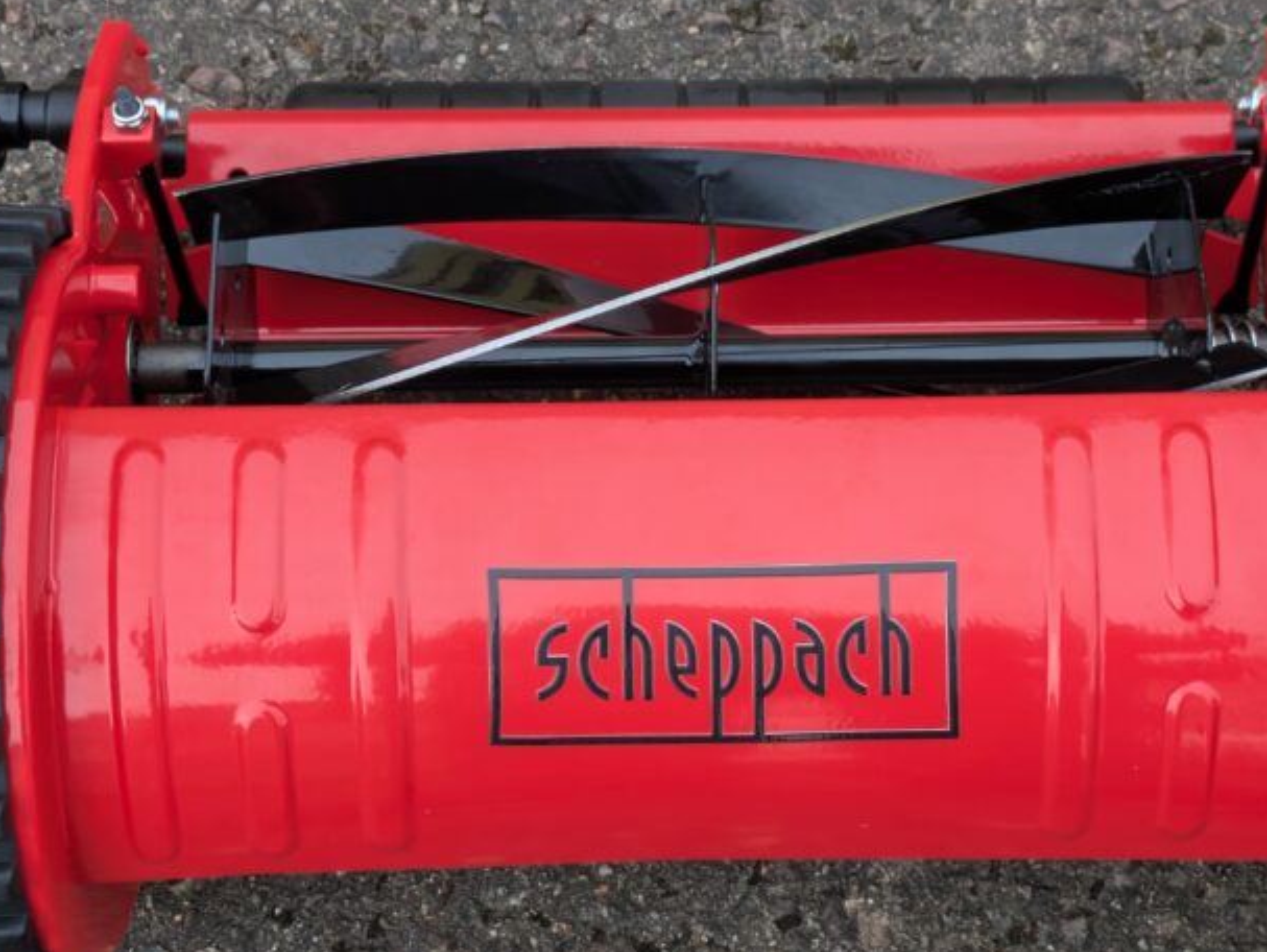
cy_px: 548
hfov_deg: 22.7
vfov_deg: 17.2
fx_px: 3150
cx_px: 772
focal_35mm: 86
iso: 46
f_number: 1.89
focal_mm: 5.43
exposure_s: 1/606
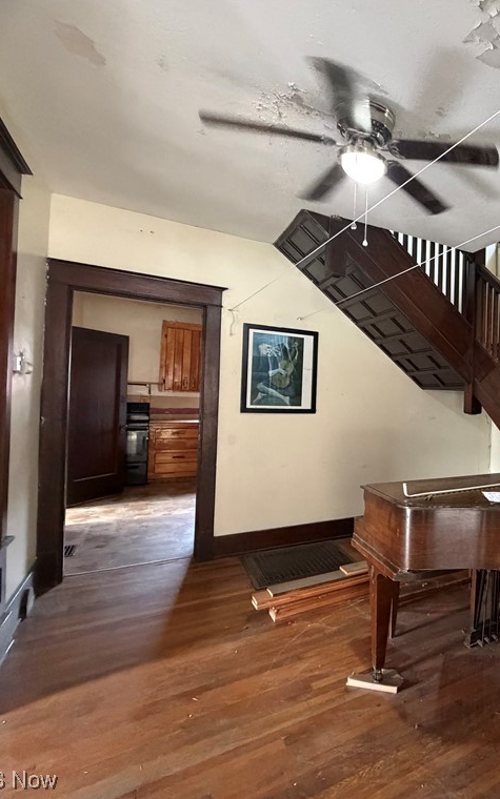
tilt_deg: +1.1
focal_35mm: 20
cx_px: 492
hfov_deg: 49.5
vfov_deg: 85.1
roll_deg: -2.0
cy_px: 400
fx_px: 436
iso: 640
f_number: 2.2
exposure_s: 1/60
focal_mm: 2.22
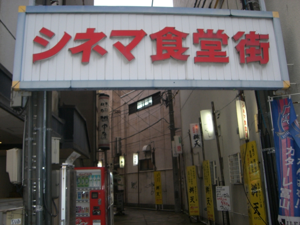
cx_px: 150
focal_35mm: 38
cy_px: 112
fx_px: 329
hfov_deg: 49.0
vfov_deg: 37.7
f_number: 2.7
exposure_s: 1/60
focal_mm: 6.2
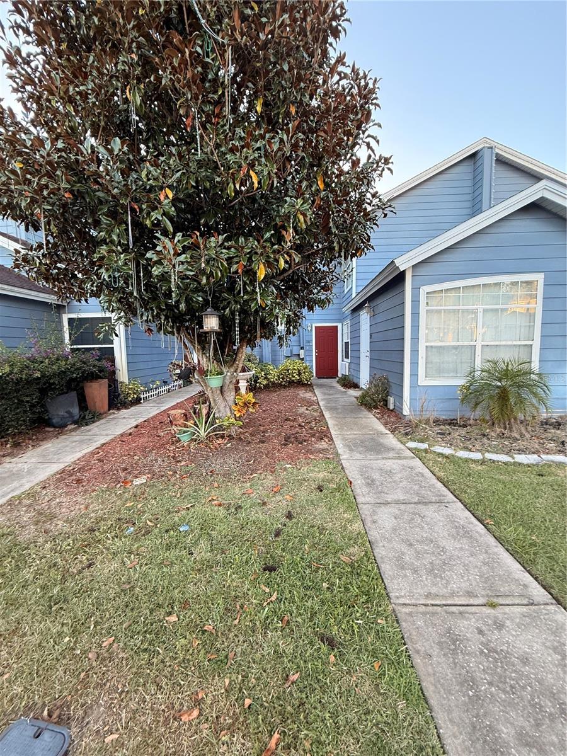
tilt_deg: -2.8
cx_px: 284
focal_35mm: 14
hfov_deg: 85.7
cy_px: 378
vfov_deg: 102.1
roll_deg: +1.7
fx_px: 306
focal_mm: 2.22
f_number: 2.2
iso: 160
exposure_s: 1/99
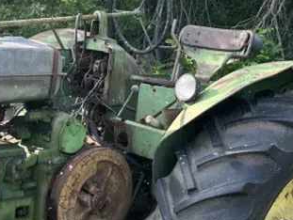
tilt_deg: -18.6
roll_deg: -1.6
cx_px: 22
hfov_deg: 25.4
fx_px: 627
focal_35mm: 74
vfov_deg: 19.5
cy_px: 201
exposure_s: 1/543
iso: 80
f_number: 1.78
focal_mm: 6.86
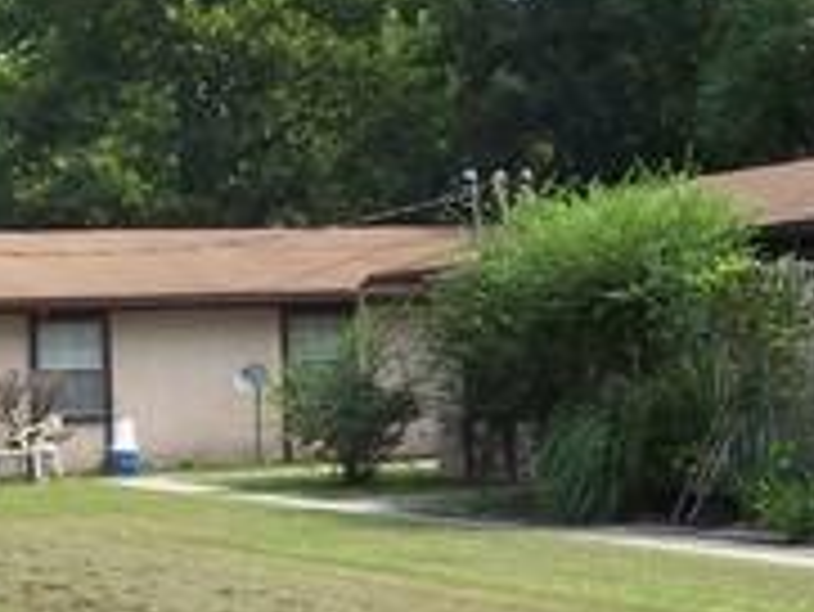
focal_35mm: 96
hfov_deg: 20.4
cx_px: 265
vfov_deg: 15.4
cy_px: 441
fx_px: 2259
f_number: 5.6
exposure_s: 1/350
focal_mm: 5.6
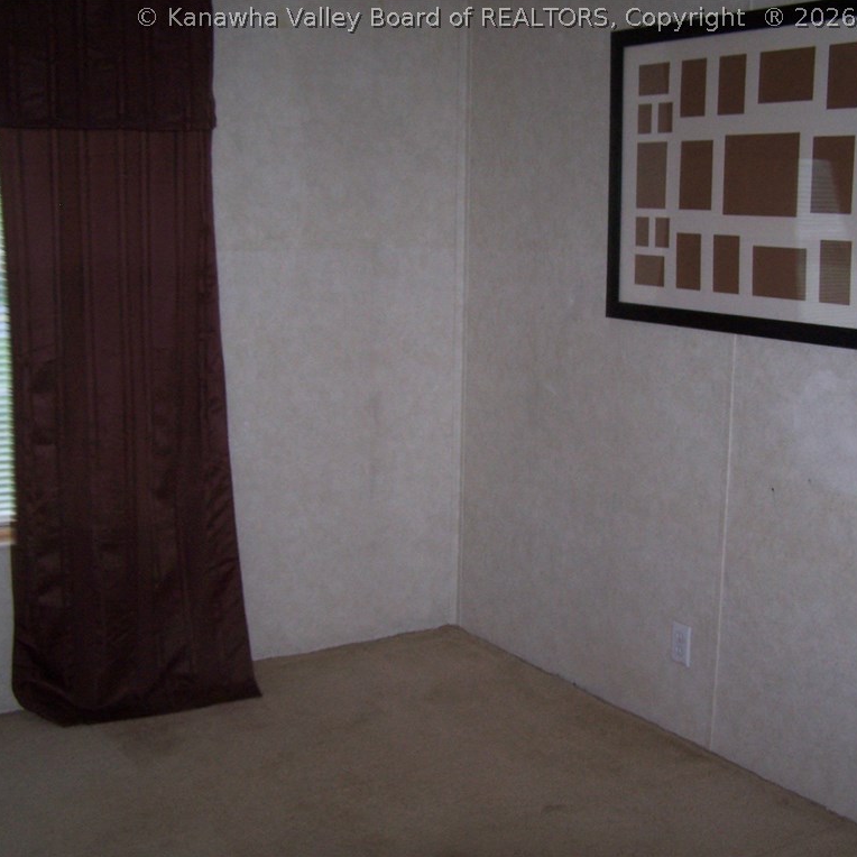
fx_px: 1260
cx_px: 496
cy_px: 427
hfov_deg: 37.5
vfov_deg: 37.6
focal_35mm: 45
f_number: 2.8
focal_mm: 6.3
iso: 140
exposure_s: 1/60
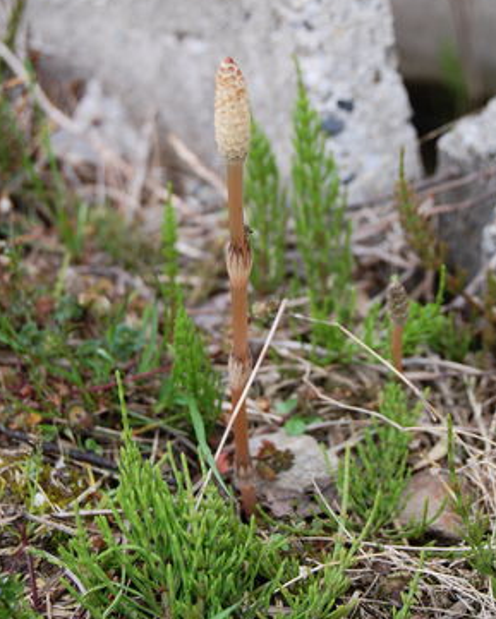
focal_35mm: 86
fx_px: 1577
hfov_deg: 17.9
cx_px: 241
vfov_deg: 22.2
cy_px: 276
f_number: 5.6
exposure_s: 1/125
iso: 200
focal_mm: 46
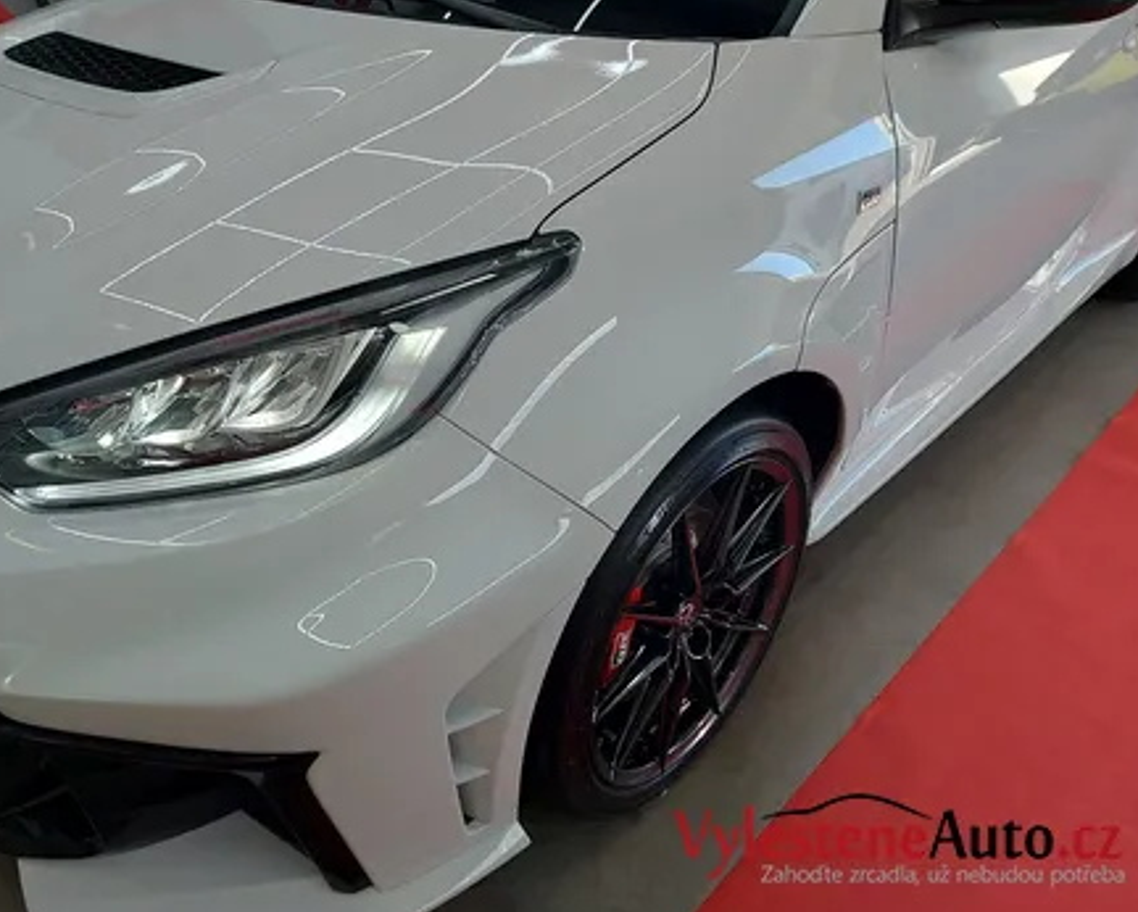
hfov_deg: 65.9
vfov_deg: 55.0
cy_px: 451
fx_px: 876
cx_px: 532
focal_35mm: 26
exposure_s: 1/100
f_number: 1.8
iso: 40
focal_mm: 5.23
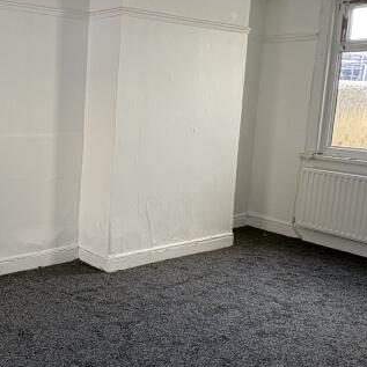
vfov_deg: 41.7
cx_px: -1
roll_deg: -1.3
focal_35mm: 40
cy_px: 155
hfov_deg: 37.4
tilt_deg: -6.4
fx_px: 480
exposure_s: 1/99
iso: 100
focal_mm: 2.22
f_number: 2.2
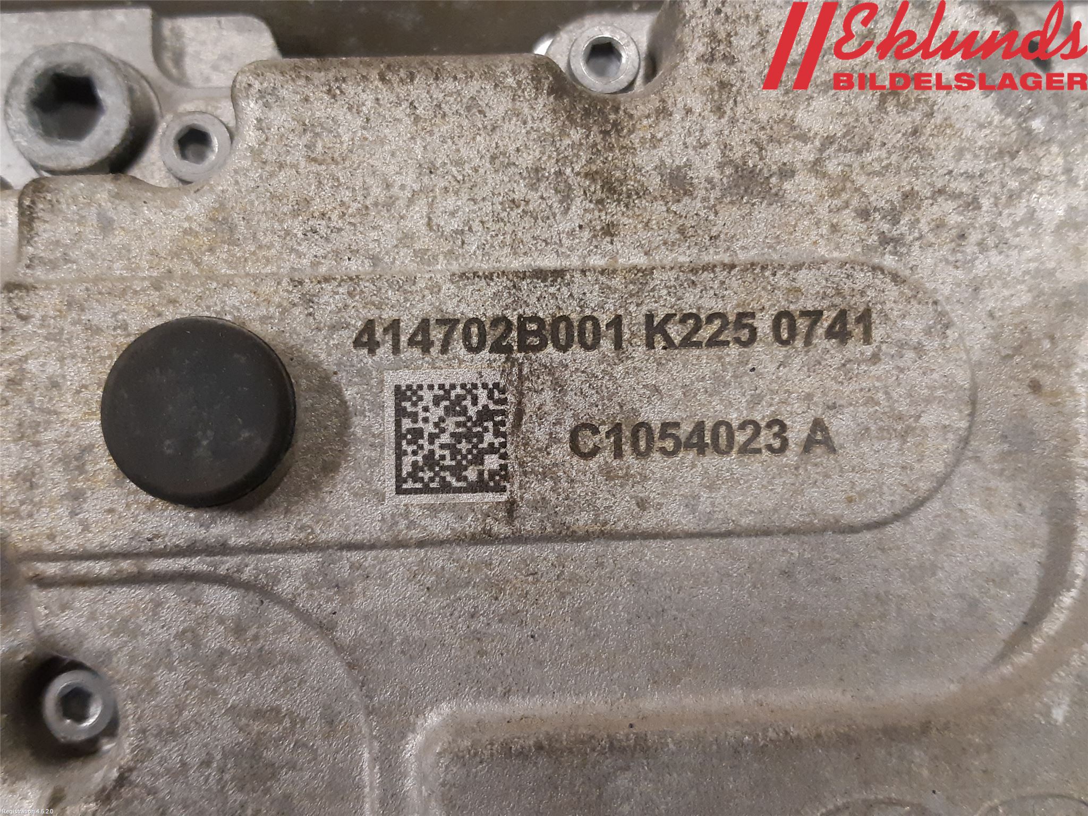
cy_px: 408
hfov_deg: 67.3
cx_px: 544
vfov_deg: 53.1
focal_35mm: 26
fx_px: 817
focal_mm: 3.93
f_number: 1.7
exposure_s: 1/50
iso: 320
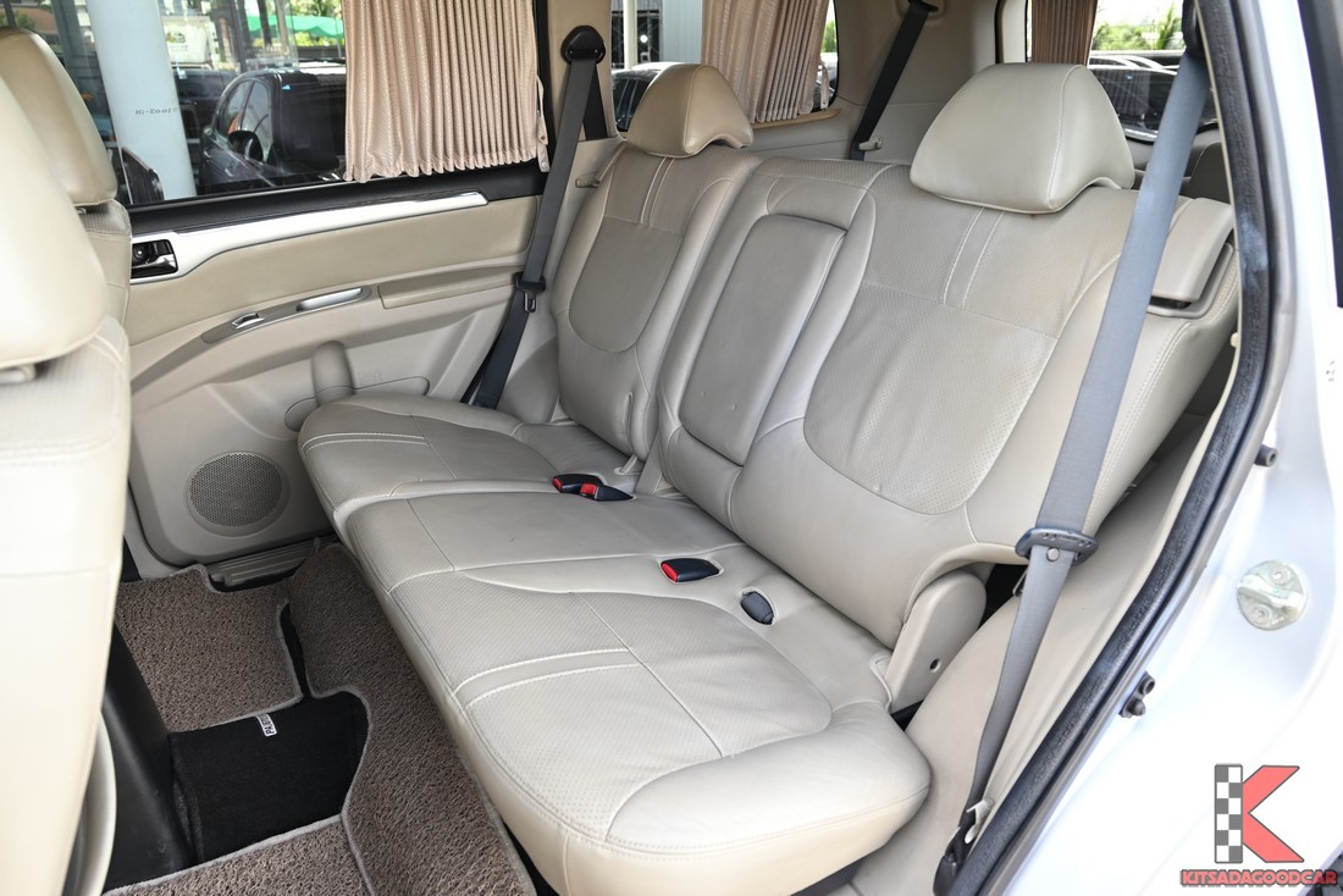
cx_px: 672
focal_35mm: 24
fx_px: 896
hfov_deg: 73.7
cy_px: 448
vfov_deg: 53.2
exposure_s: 1/45
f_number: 5.6
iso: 200
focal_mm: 24
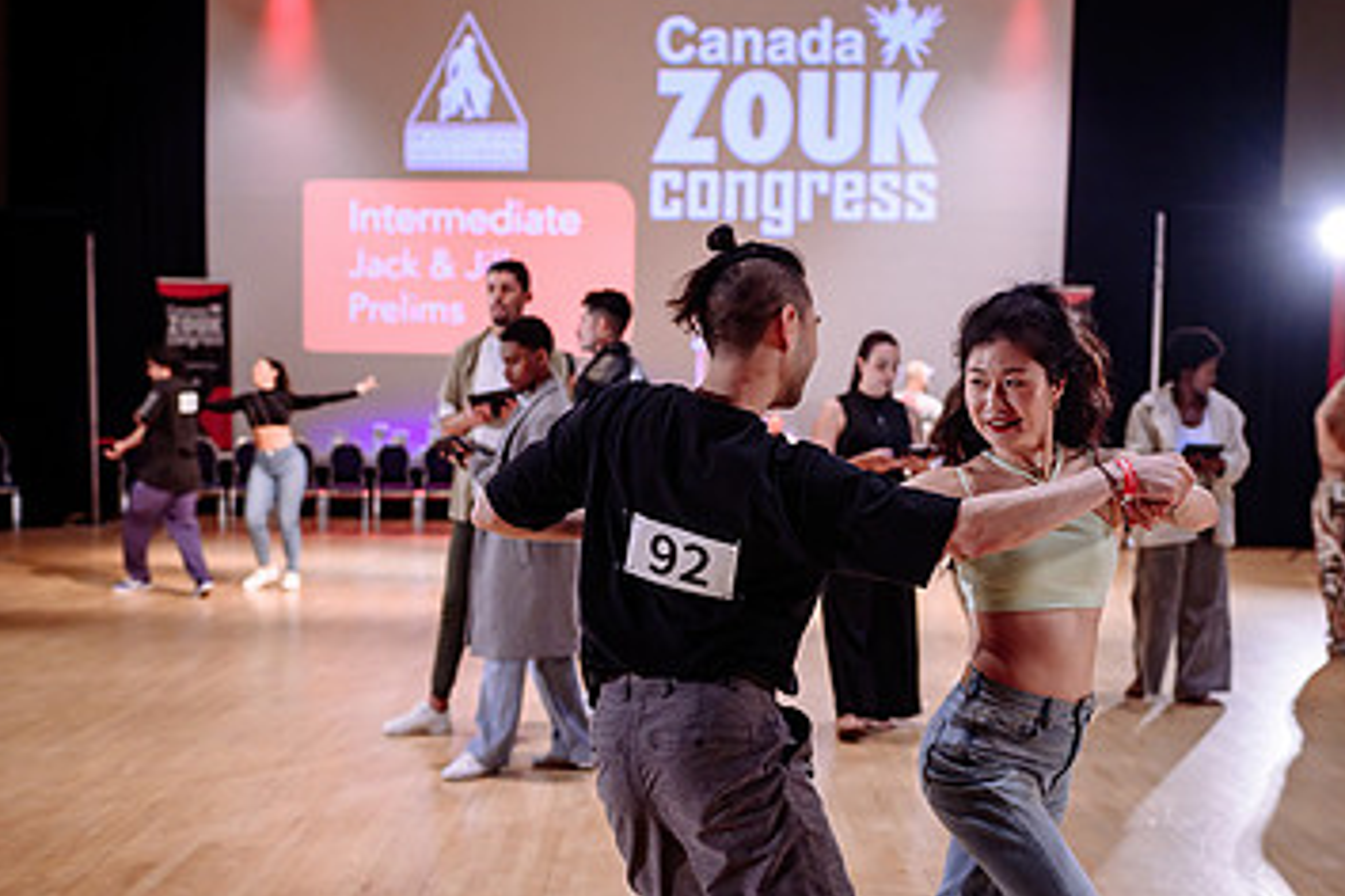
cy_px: 626
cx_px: 571
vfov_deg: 25.3
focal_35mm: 53
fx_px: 1980
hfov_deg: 37.4
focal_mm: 30
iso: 1600
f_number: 2
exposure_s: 1/320
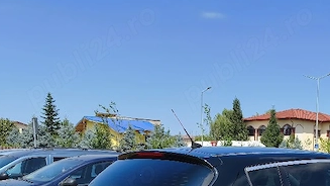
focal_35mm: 46
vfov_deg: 23.8
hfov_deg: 41.6
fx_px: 403
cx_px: 288
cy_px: 218
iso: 50
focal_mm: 6.06
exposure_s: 1/667
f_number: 1.7
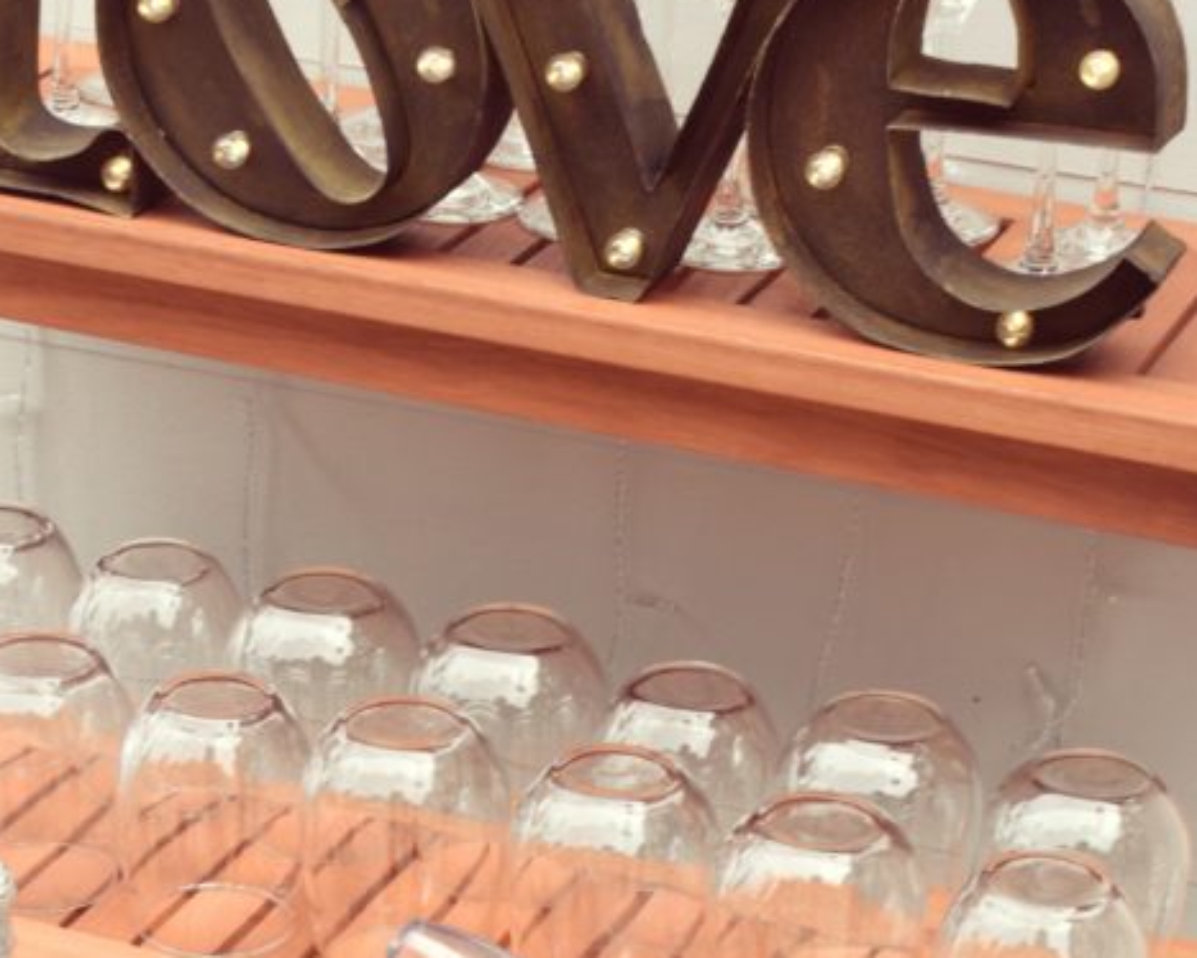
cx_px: 442
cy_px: 597
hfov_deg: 17.7
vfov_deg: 14.3
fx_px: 3829
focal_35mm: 108
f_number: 6.3
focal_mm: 35
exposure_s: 1/160
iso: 800
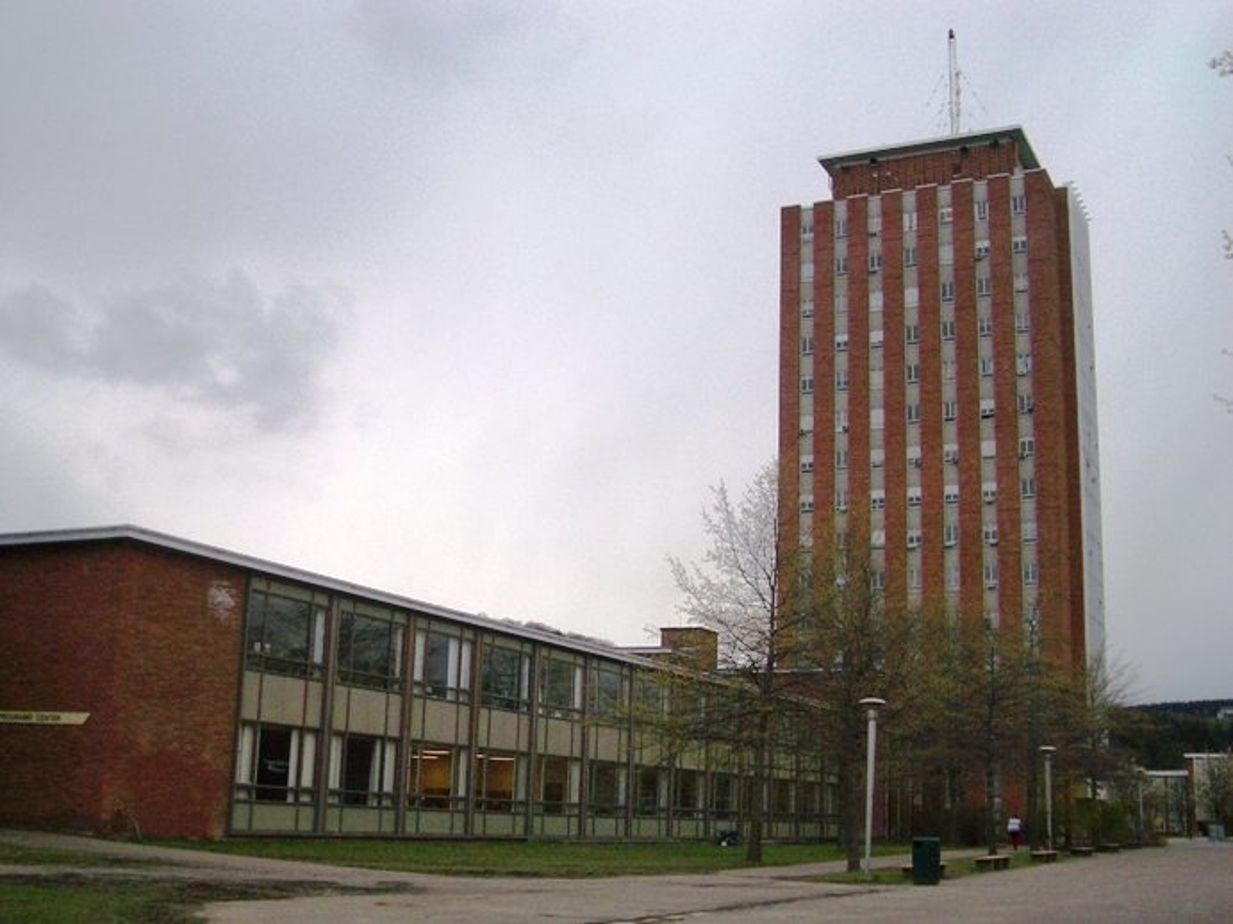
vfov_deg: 35.1
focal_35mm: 41
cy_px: 462
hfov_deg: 45.8
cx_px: 616
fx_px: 1460
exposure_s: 1/640
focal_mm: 6.8
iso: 100
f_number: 2.8
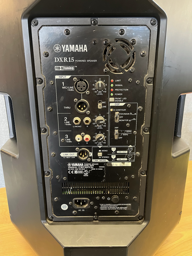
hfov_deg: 53.1
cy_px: 128
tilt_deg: -18.2
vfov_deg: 67.3
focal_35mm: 26
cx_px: 96
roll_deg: -0.1
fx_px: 192
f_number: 1.6
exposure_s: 1/33
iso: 400
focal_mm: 5.1
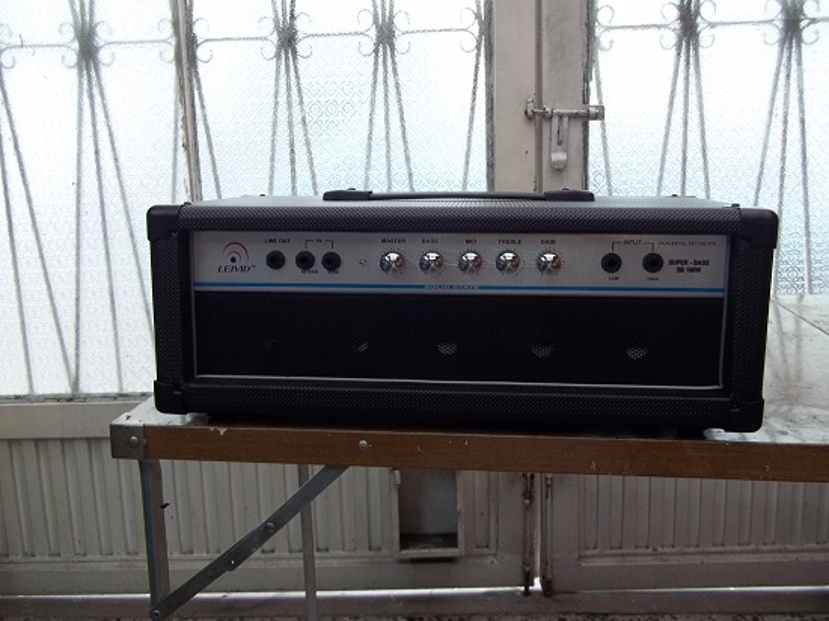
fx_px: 766
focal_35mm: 32
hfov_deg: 56.8
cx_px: 414
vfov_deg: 44.1
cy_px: 310
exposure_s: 1/30
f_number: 2.9
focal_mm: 5.7
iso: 93
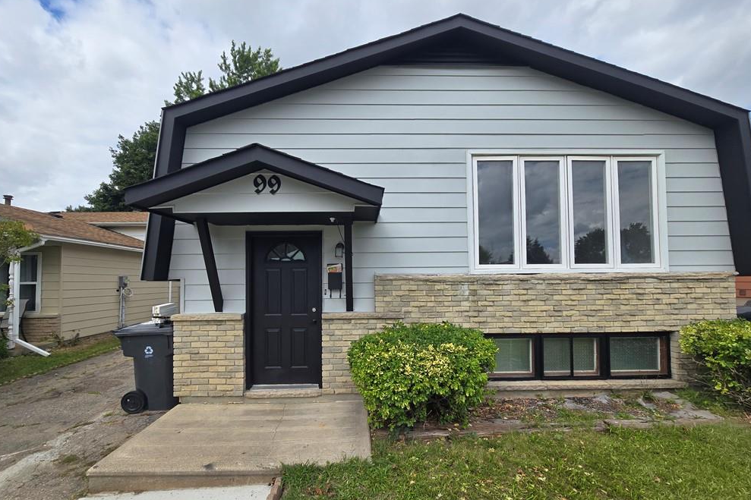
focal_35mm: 14
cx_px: 368
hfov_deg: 104.2
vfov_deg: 81.0
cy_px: 270
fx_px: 292
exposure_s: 1/1951
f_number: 2.2
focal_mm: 2.2
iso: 50
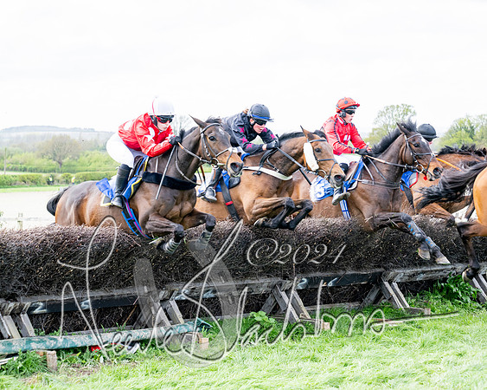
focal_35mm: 88
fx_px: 1270
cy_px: 173
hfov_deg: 21.7
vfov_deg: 17.4
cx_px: 261
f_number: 4
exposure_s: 1/1000
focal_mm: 70
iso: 400
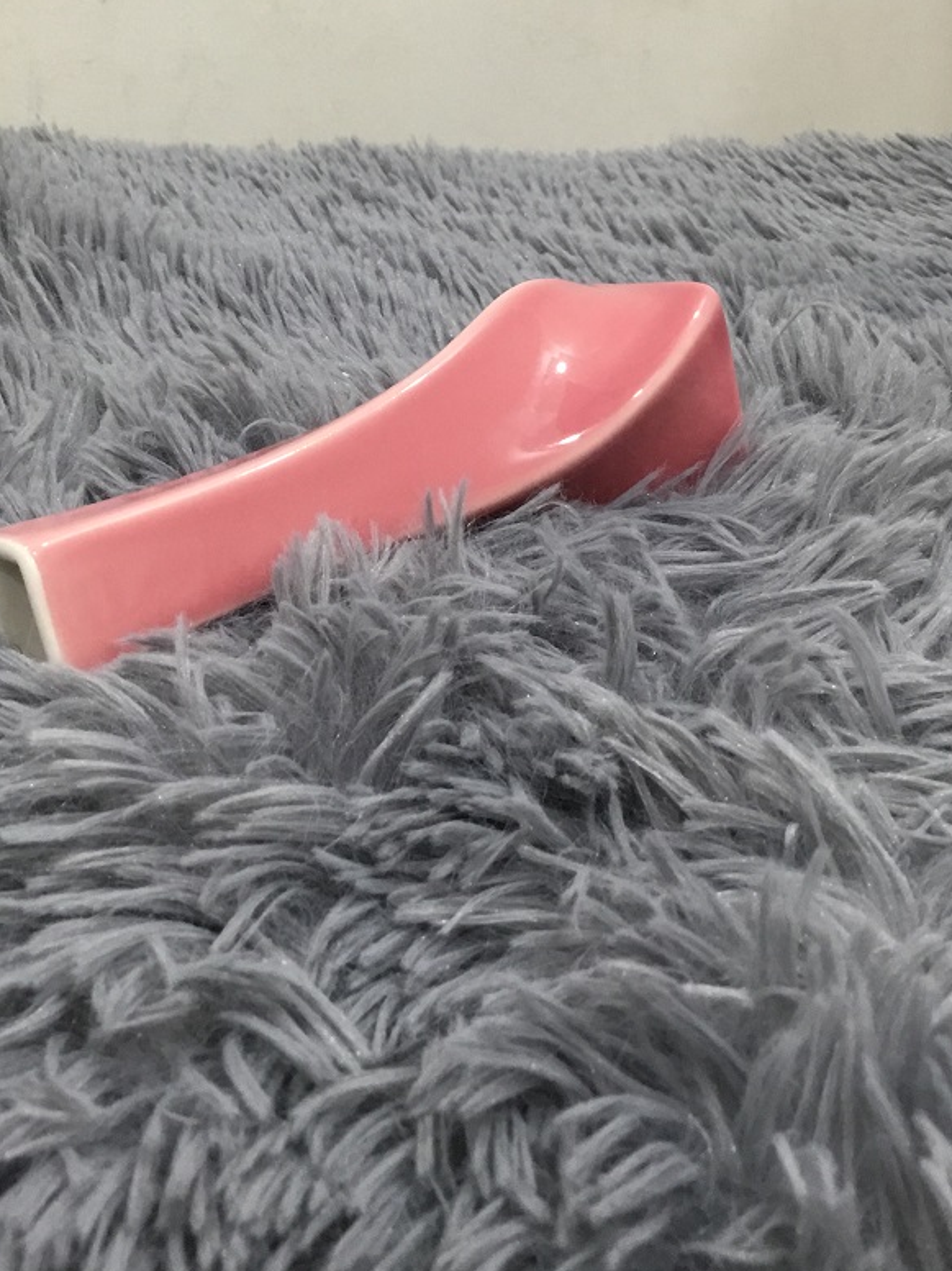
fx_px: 1761
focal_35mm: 48
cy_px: 308
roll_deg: +0.7
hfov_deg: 30.2
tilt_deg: -17.2
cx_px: 369
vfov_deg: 38.6
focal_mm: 3.3
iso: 125
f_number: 2.4
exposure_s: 1/33
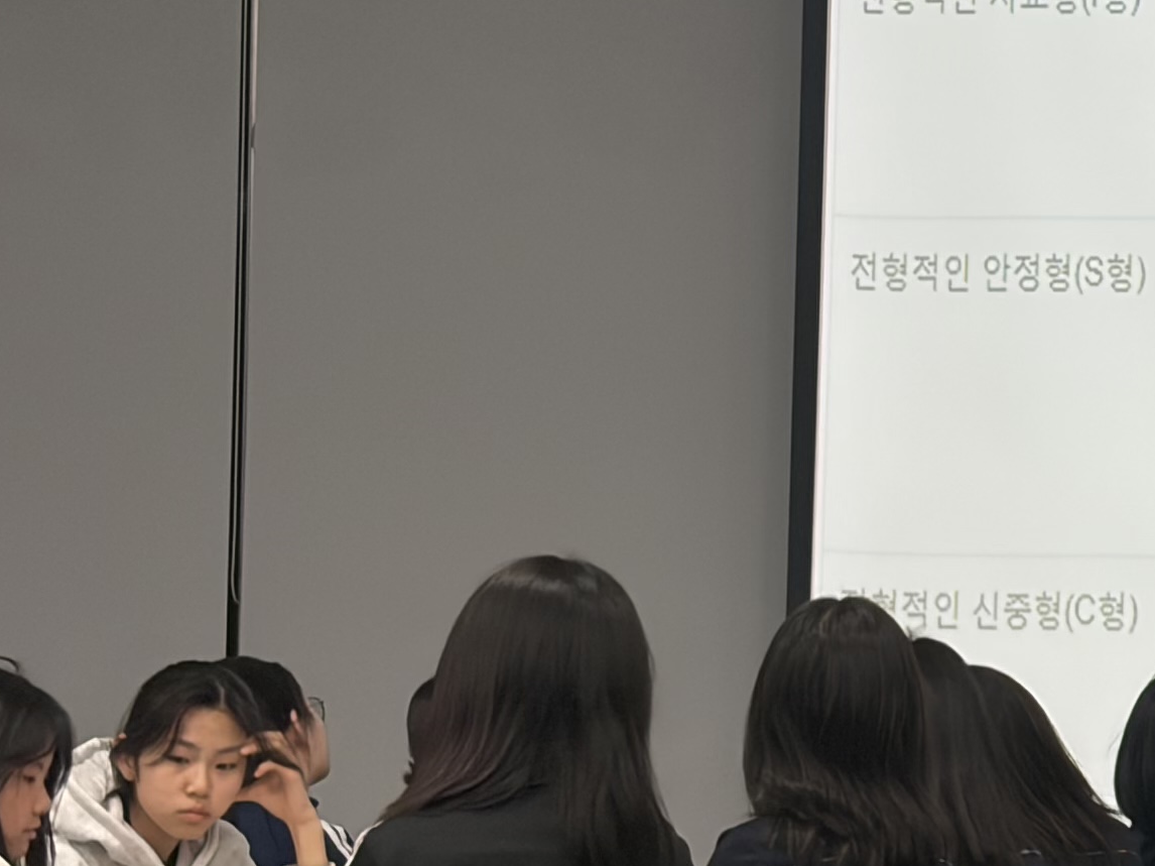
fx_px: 6105
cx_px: 1847
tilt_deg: +3.6
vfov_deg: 8.1
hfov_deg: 10.4
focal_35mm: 183
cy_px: 340
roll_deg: +0.2
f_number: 1.6
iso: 40
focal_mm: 5.96
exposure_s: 1/60
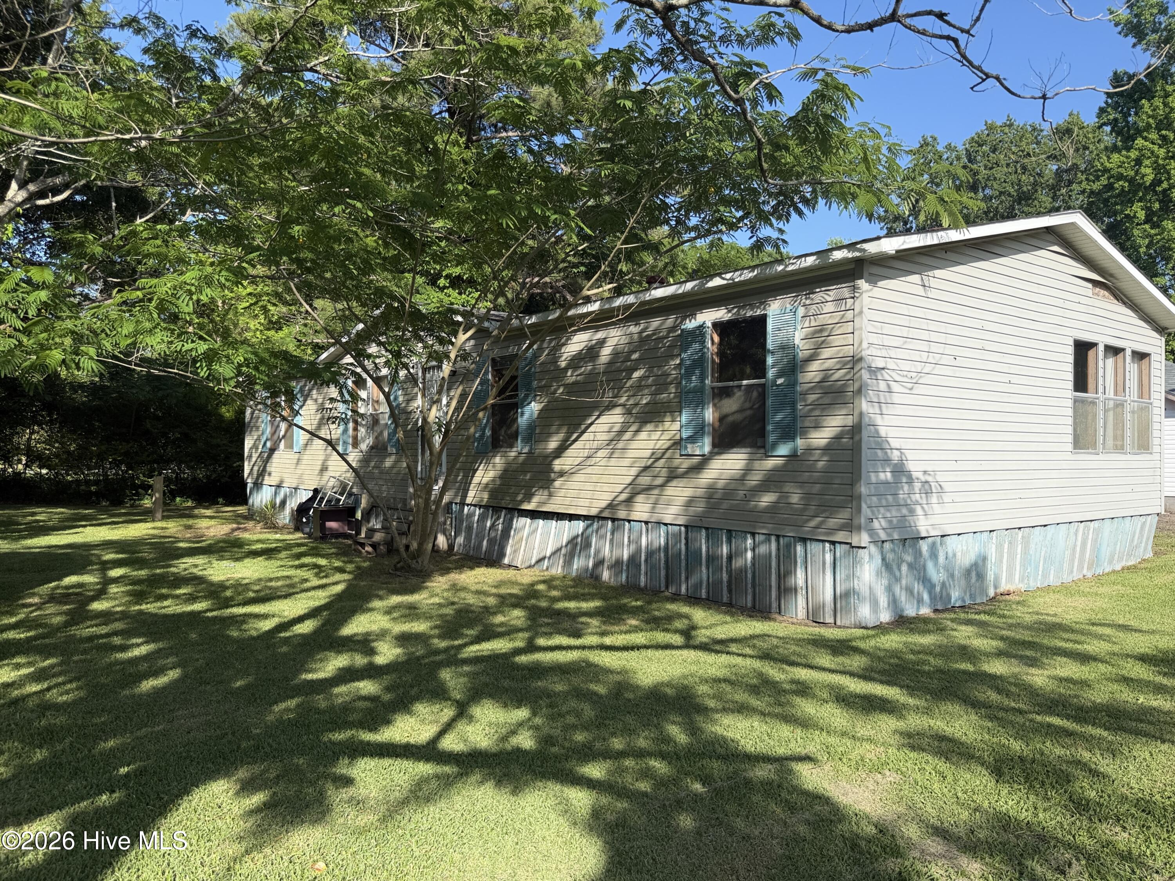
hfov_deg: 71.6
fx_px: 815
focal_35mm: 24
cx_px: 588
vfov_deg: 56.8
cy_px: 440
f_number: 1.78
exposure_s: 1/2000
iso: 80
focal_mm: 6.76
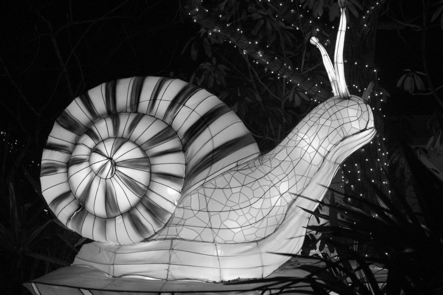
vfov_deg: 31.8
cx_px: 222
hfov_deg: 46.4
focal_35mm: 42
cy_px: 148
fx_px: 516
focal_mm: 28
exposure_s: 1/50
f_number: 3.3
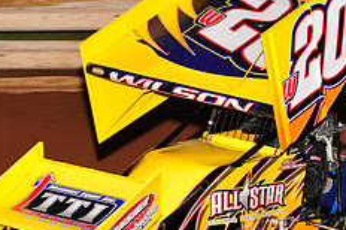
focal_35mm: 300
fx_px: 2879
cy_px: 131
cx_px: 221
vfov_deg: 4.6
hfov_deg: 6.9
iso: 800
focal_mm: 120
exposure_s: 1/320
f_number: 5.6
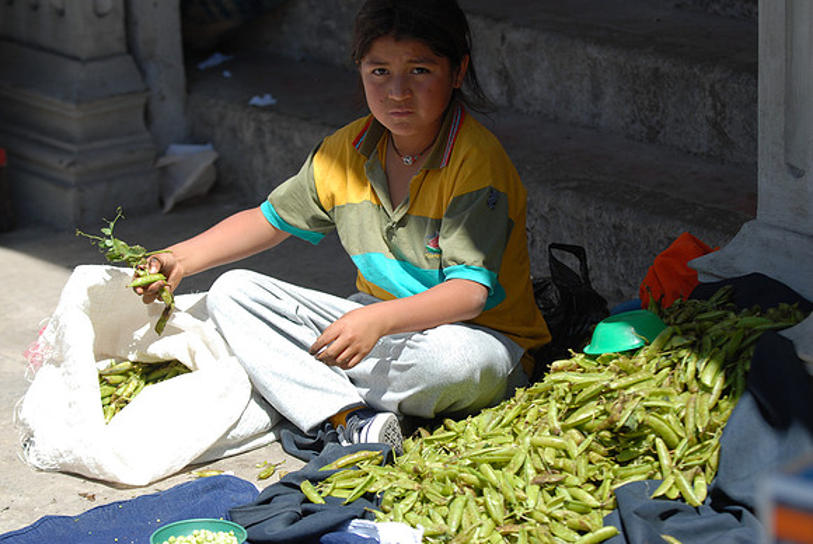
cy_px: 272
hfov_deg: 16.6
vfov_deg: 11.2
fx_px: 2780
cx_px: 406
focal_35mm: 123
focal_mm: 82
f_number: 2.8
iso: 100
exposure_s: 1/800
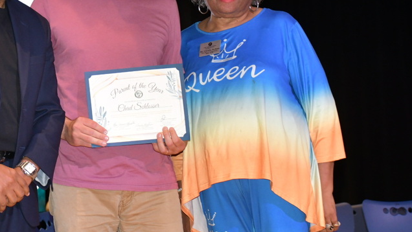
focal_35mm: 113
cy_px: 70
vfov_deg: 10.7
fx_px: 1235
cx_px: 124
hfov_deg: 18.9
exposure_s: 1/60
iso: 1400
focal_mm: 45
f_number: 4.5
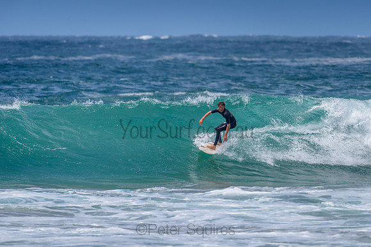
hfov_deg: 3.4
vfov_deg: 2.2
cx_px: 227
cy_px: 98
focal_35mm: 614
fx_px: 6332
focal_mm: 500
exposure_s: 1/2000
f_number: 5.6
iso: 110
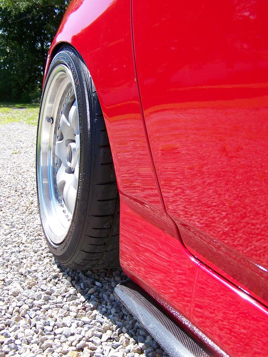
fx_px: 392
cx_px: 134
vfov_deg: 48.9
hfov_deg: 37.8
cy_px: 178
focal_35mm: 38
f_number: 2.8
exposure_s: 1/640
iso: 80
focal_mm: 6.3
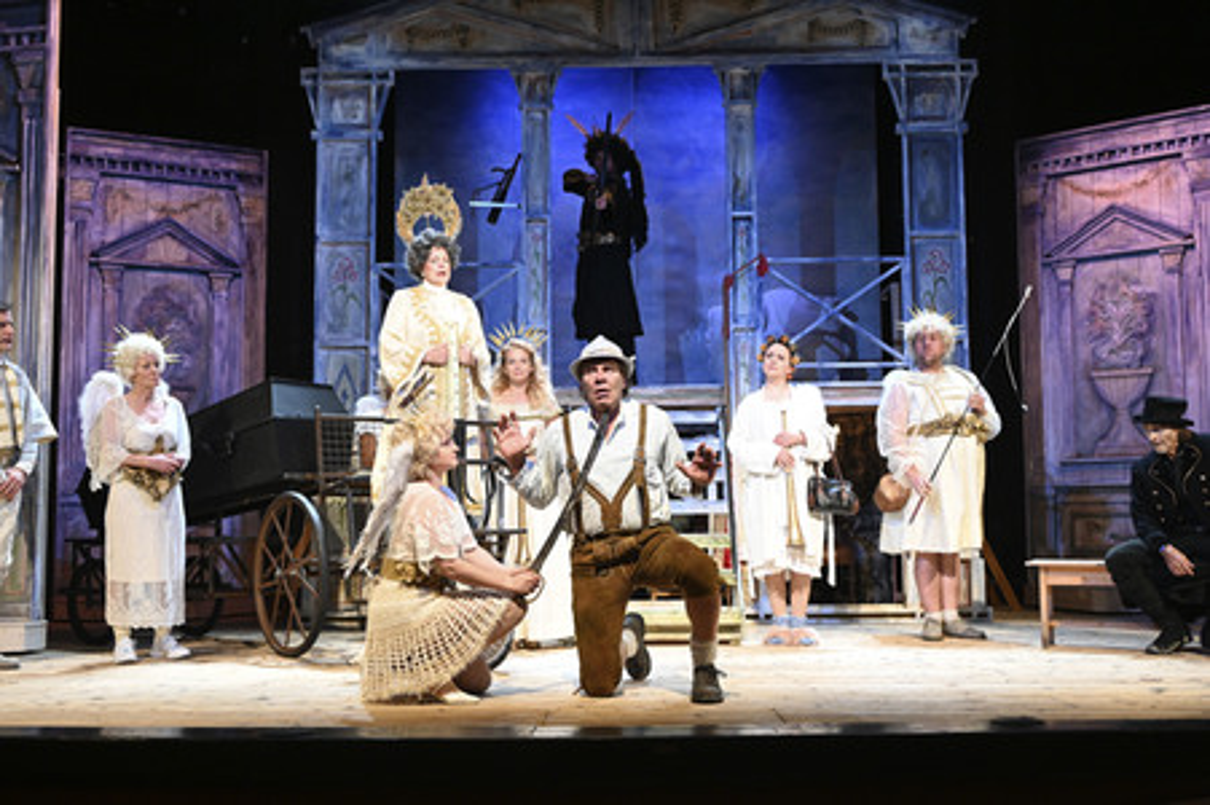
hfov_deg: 49.6
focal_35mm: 39
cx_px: 605
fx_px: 1310
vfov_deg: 34.2
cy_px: 402
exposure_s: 1/200
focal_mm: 39
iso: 3200
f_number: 5
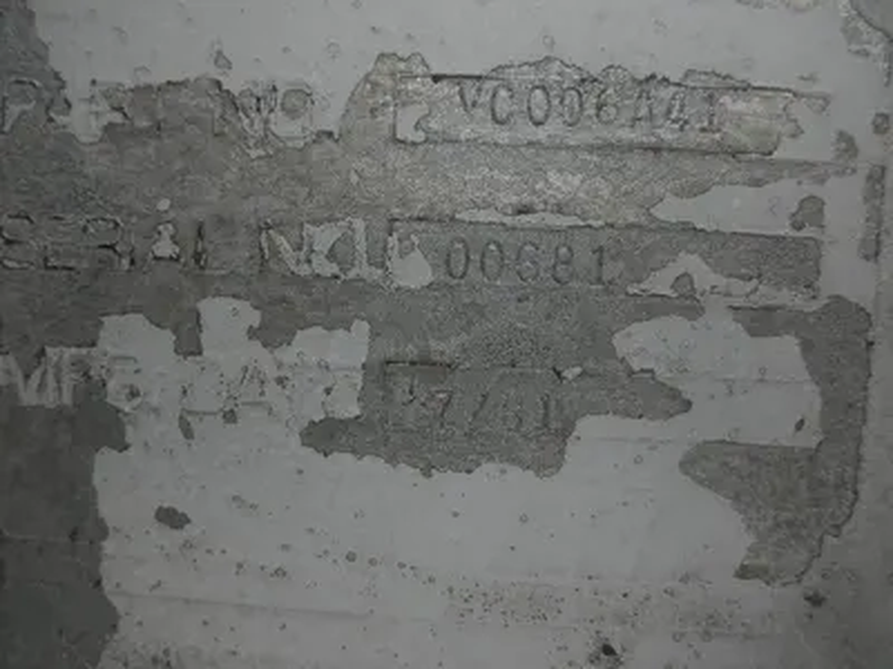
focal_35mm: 28
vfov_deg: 49.7
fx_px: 722
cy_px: 334
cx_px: 446
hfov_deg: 63.4
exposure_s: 1/640
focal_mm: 5
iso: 64
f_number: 3
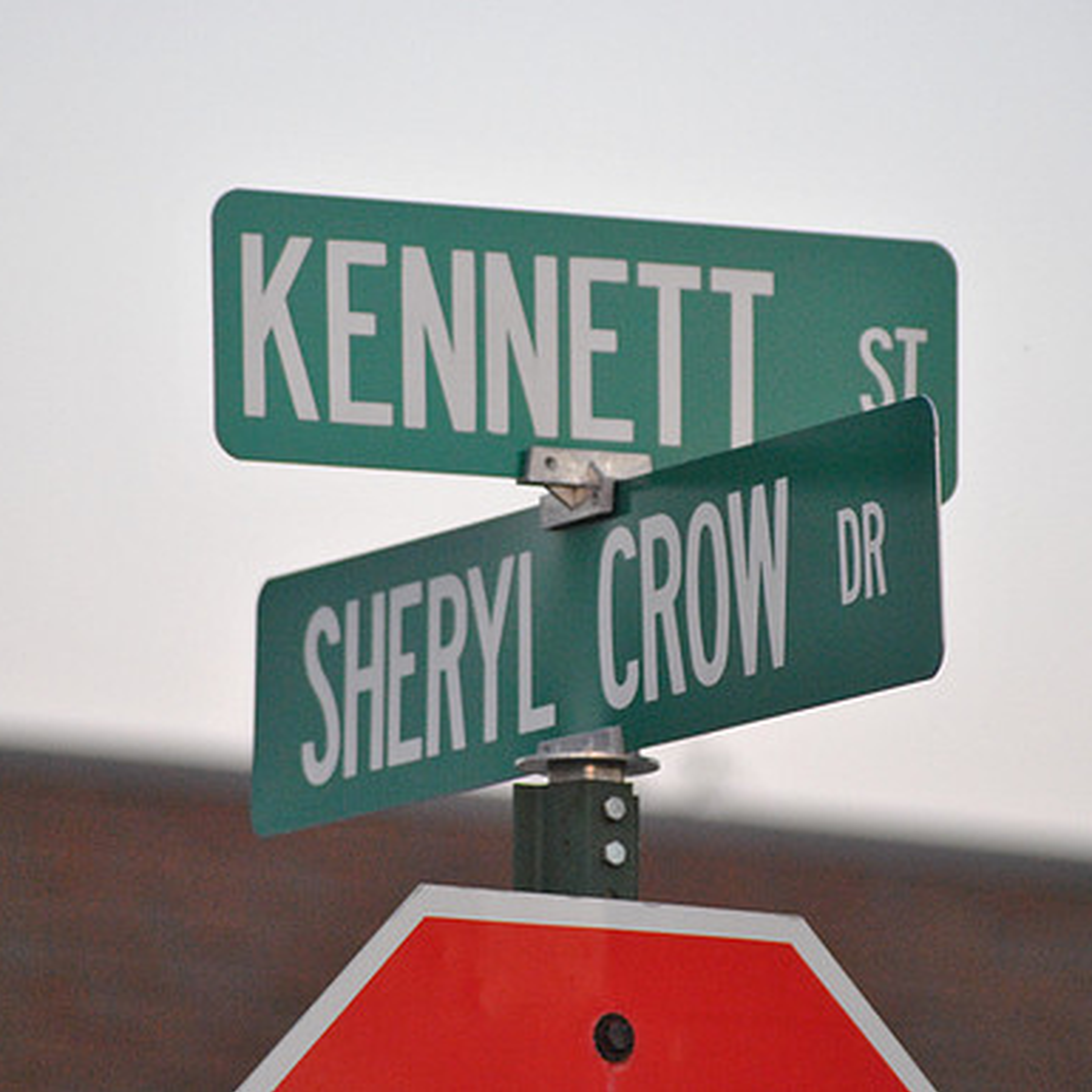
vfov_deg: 4.6
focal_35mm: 384
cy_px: 545
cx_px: 530
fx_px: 13705
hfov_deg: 4.6
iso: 1600
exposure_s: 1/250
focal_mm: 200
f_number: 5.6
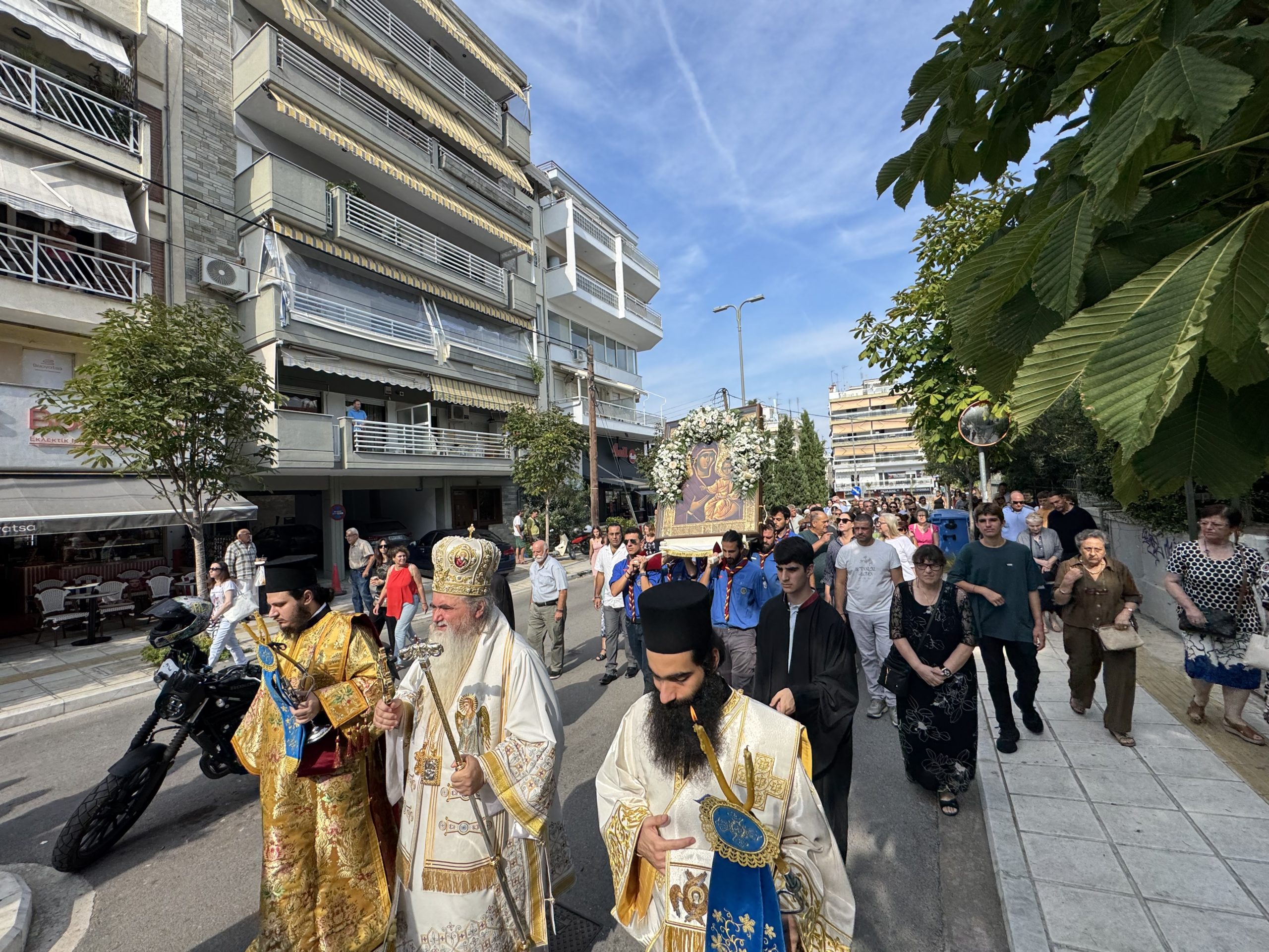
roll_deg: +2.7
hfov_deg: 102.1
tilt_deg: +2.8
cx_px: 634
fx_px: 513
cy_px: 476
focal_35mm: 14
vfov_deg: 85.7
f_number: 2.2
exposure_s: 1/1236
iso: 40
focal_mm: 2.22
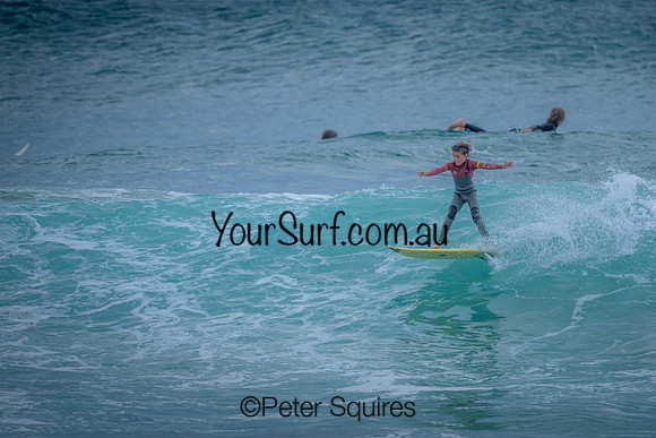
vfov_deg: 1.4
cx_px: 416
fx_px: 18494
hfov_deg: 2.0
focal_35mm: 1015
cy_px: 178
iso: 800
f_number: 6.3
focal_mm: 800
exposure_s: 1/2000
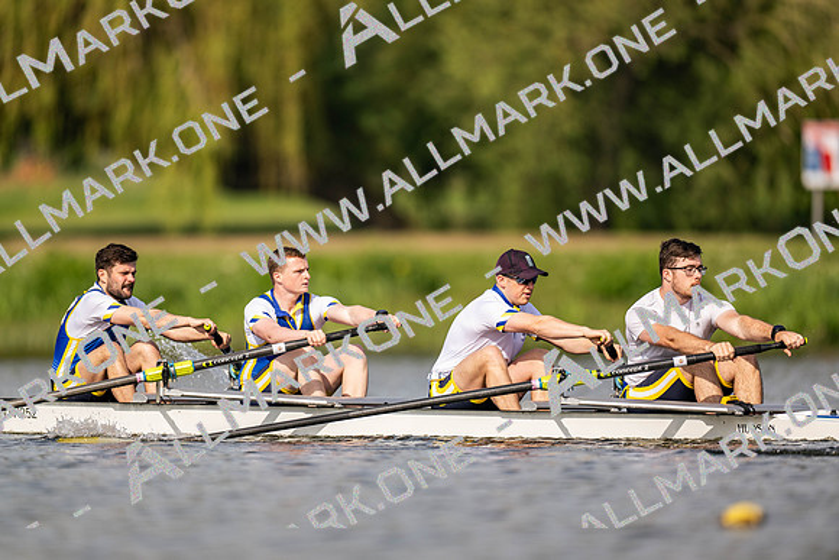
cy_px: 280
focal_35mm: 600
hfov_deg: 3.4
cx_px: 420
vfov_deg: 2.3
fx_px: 13986
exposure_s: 1/2500
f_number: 4
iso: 250
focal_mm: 600
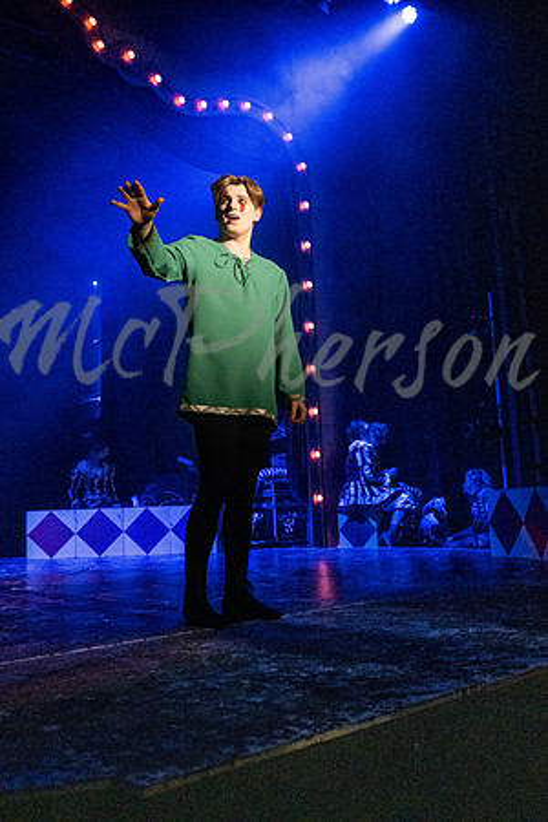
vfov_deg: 54.4
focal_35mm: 35
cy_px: 411
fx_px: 799
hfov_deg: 37.9
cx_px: 274
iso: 3200
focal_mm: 23
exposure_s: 1/250
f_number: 2.5
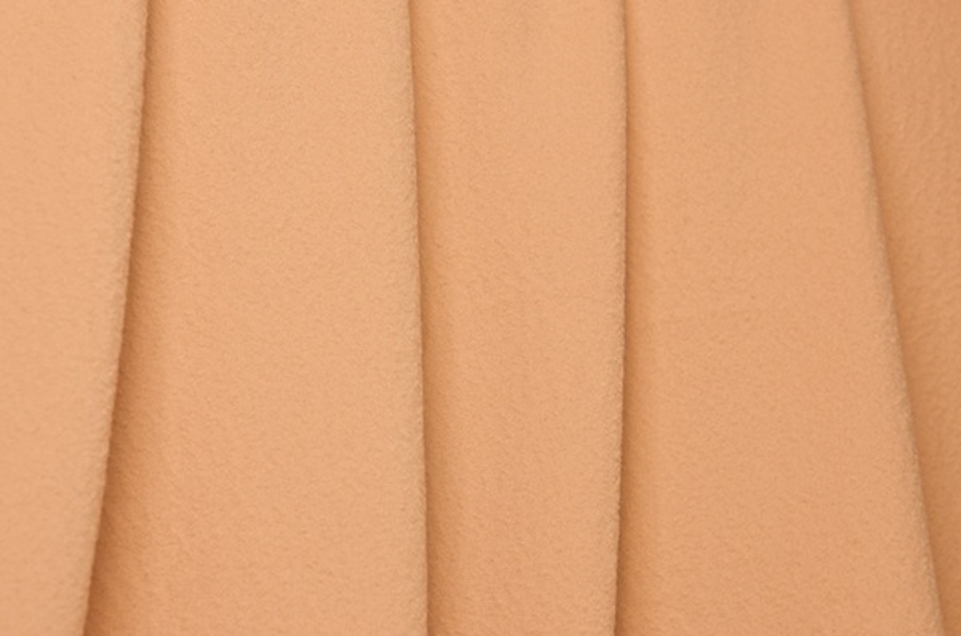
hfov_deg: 10.2
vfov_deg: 6.7
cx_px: 480
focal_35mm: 202
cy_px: 318
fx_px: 5393
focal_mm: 135
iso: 400
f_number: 10
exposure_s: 1/1000
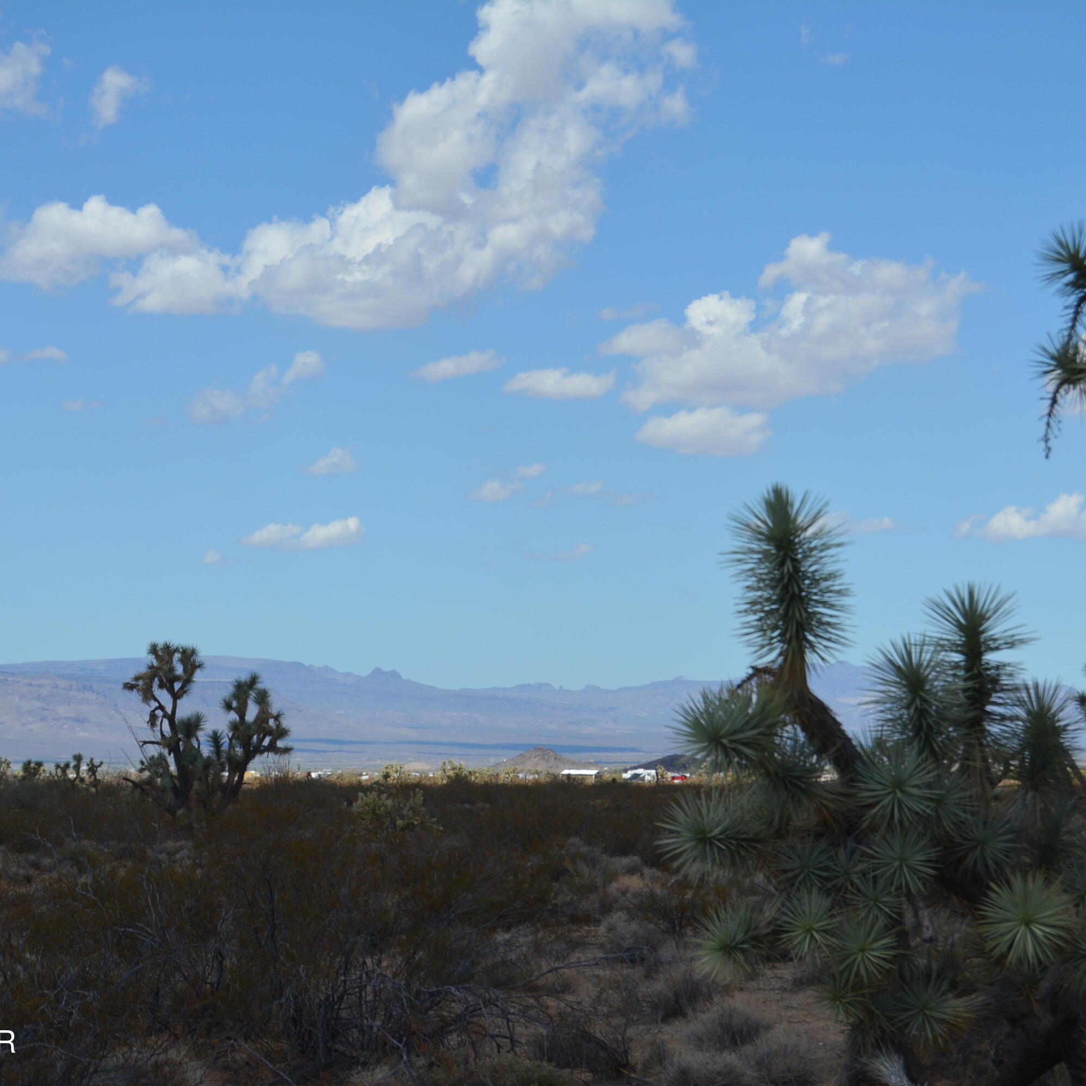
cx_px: 650
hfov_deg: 16.5
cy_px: 545
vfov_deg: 16.5
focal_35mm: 106
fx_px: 3750
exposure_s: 1/2000
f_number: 7.1
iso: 400
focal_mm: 55
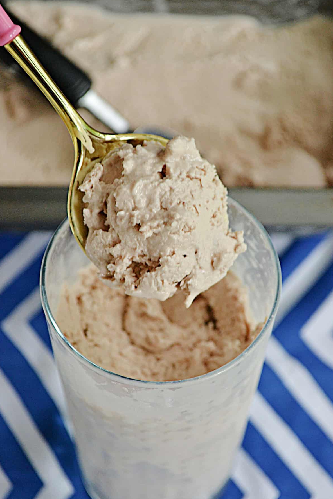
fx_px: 1012
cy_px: 250
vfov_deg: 27.7
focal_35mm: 73
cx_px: 167
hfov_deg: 18.7
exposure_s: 1/15
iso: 720
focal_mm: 48
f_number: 5.3
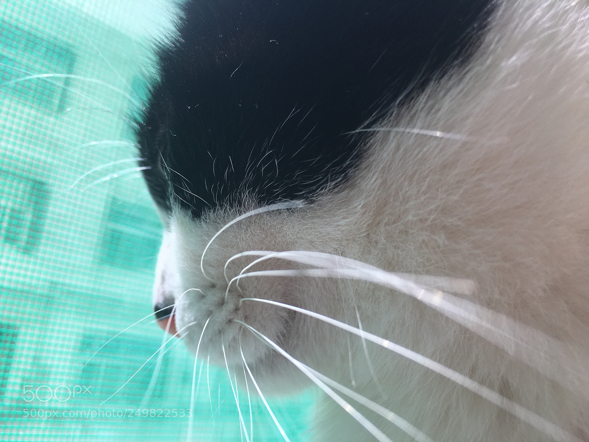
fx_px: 493
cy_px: 221
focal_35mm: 29
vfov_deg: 48.2
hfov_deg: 61.7
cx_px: 294
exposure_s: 1/356
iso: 25
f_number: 2.2
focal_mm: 4.15
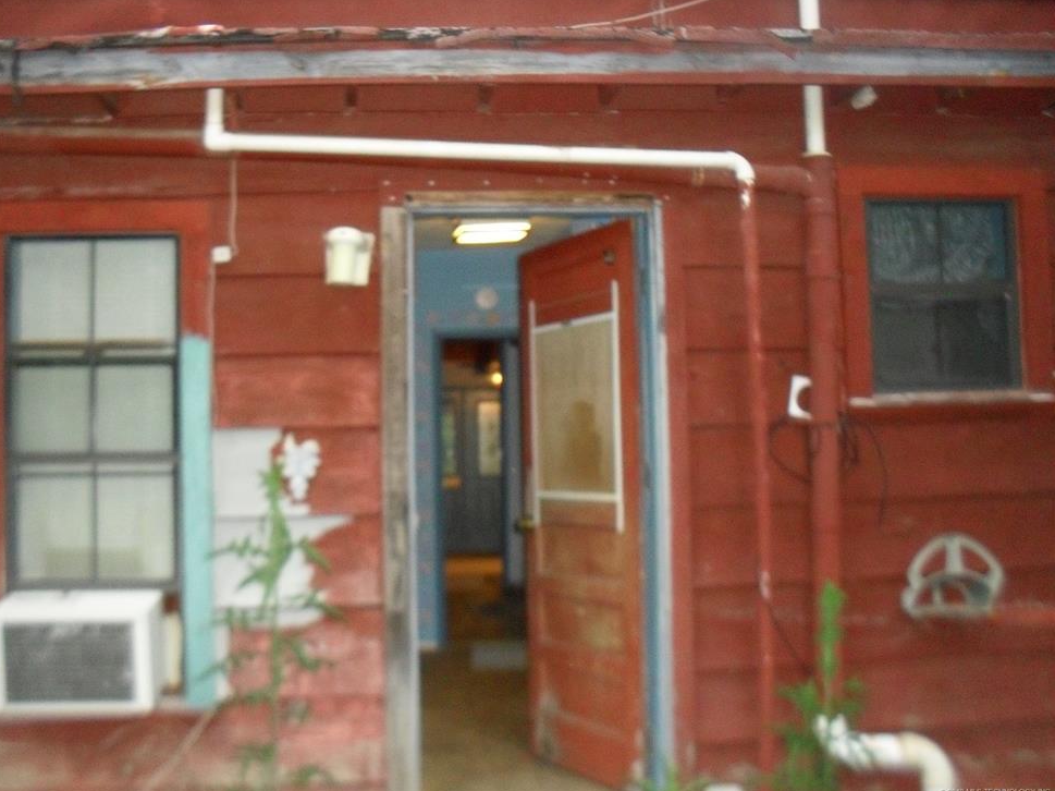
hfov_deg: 50.1
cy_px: 379
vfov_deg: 38.6
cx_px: 500
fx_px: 1127
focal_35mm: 37
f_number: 8.4
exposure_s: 1/45
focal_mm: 6.3
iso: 400
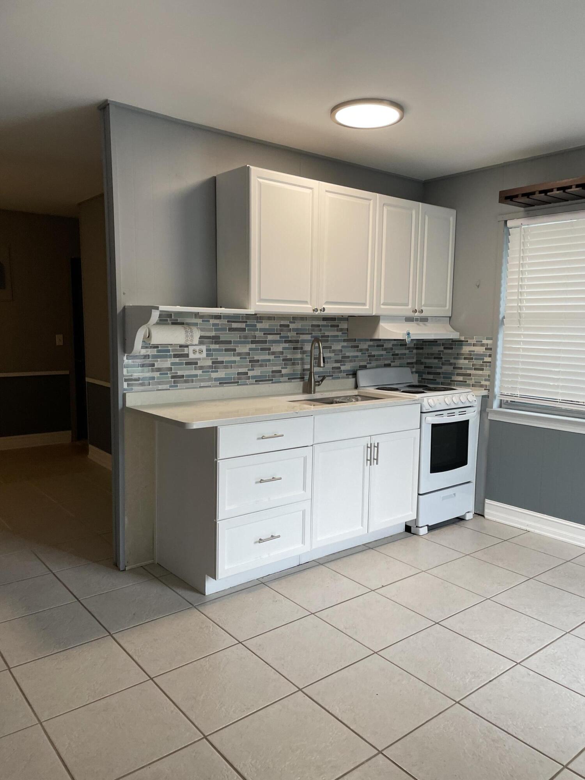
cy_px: 390
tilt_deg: -7.2
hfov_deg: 53.1
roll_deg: -1.3
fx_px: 586
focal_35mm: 26
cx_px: 292
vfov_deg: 67.3
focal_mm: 4.2
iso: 100
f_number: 1.6
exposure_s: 1/120
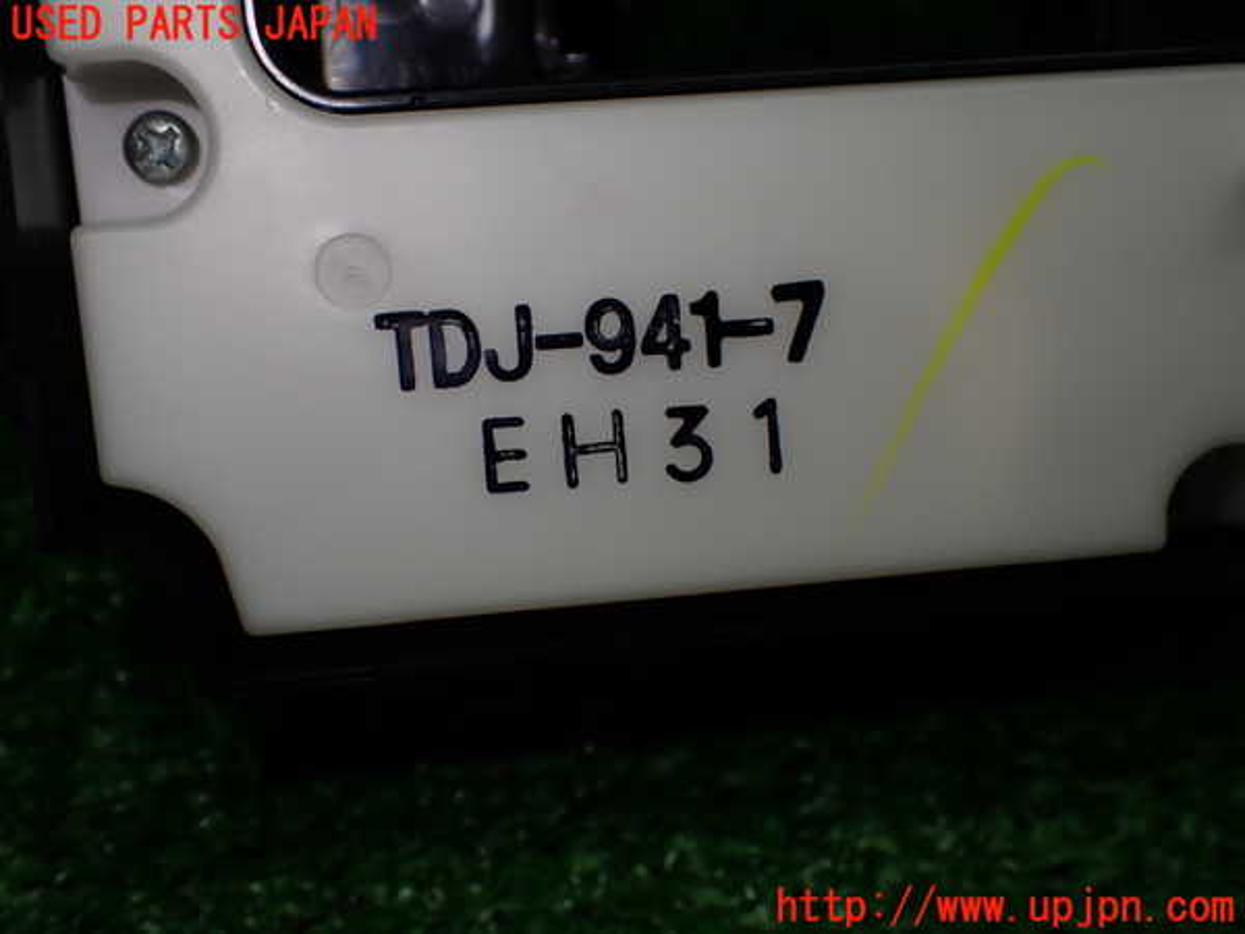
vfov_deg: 35.1
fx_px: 1475
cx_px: 622
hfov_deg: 45.8
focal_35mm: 41
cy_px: 467
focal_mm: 7.31
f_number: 2.8
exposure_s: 1/160
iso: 125
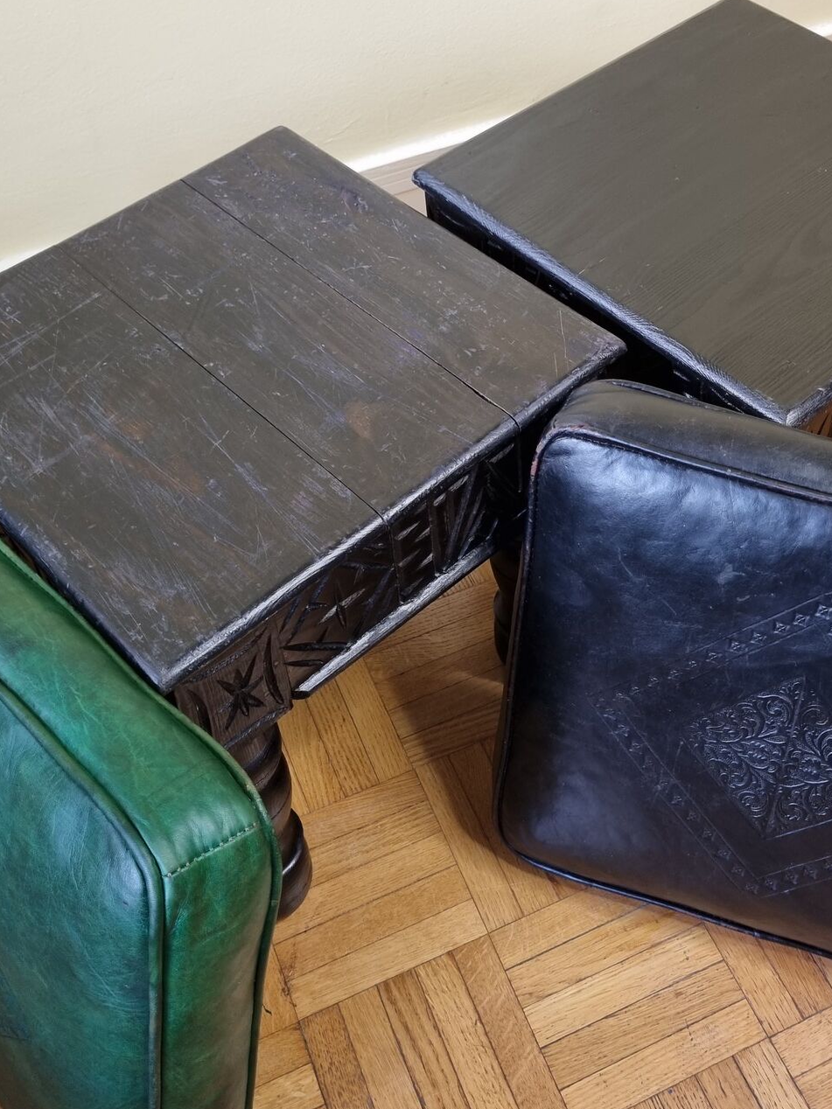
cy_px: 429
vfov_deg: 45.5
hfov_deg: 35.1
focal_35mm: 41
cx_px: 471
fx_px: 1314
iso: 160
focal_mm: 5.4
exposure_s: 1/100
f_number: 1.8
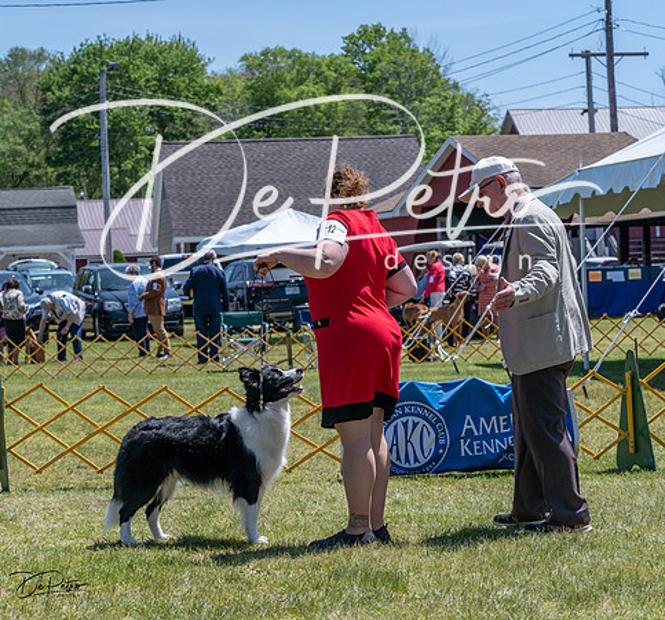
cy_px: 302
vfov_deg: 17.3
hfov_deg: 18.5
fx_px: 2038
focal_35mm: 97
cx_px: 249
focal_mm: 77
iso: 500
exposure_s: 1/1600
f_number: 7.1
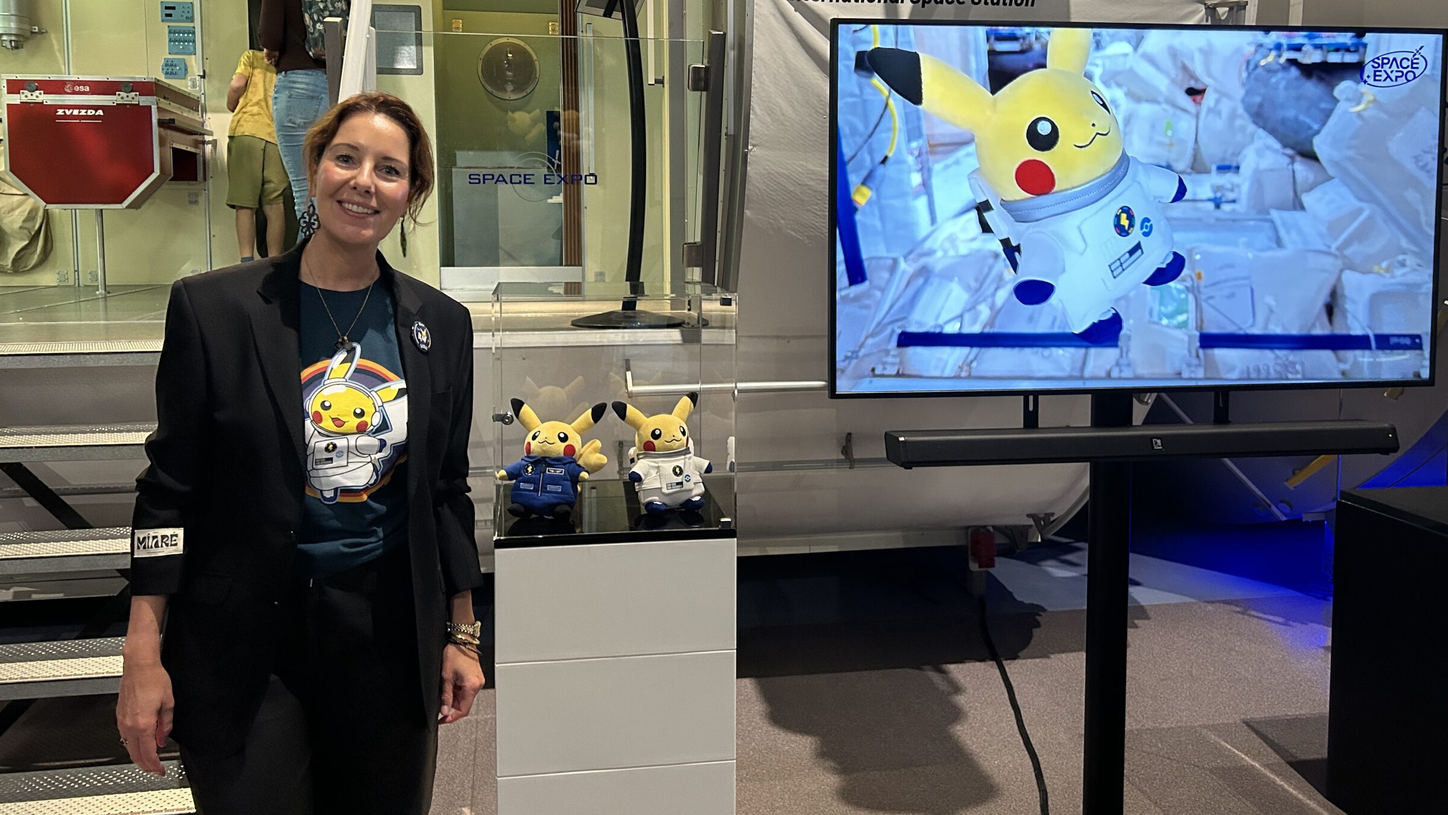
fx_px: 1152
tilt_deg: -5.4
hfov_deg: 64.3
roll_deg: +0.3
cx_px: 702
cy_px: 309
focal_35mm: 30
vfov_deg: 38.7
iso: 320
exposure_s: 1/50
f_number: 1.5
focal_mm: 5.7
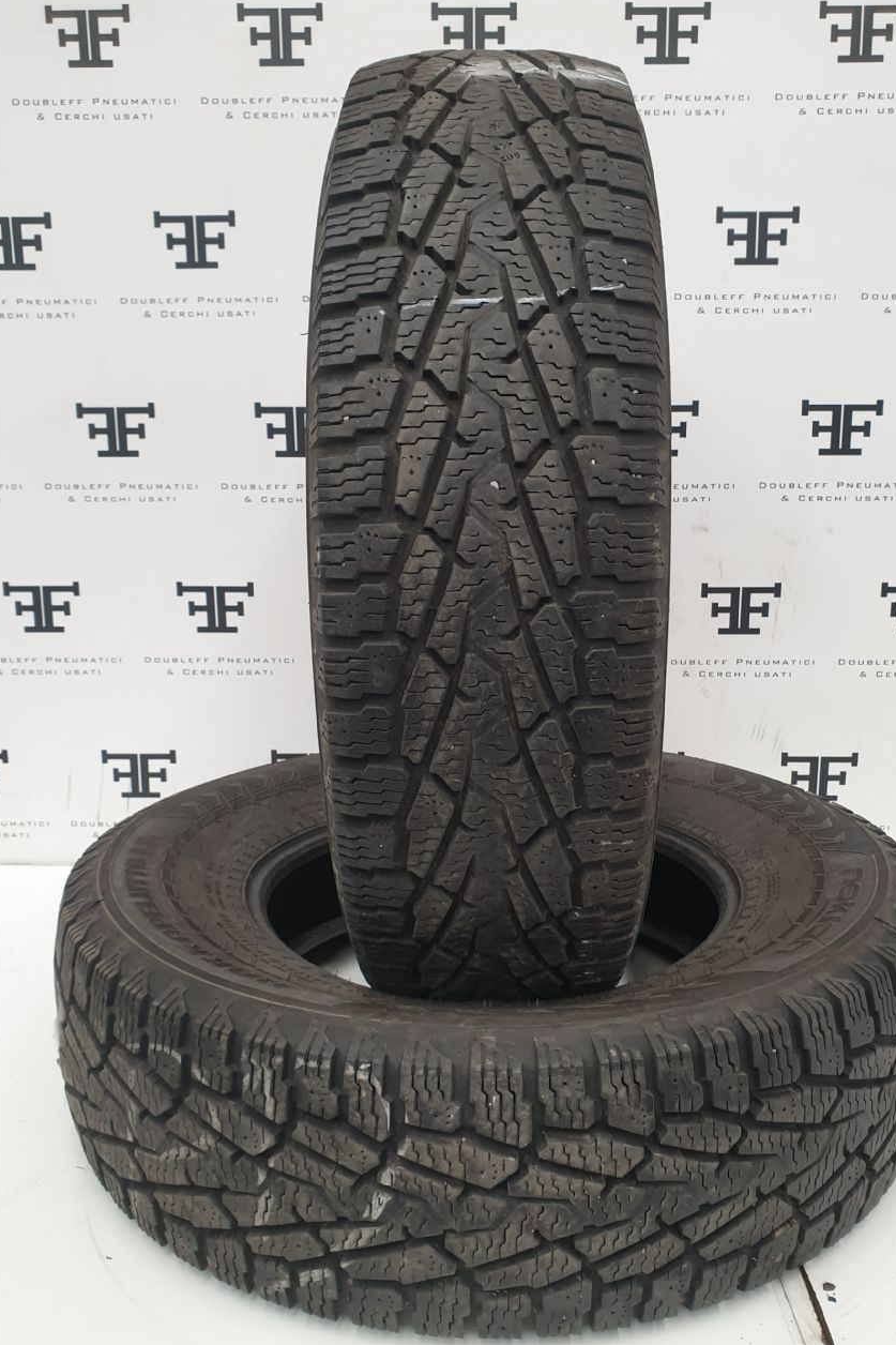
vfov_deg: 65.5
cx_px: 480
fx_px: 1046
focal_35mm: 28
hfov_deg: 46.4
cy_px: 658
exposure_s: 1/50
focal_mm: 4.3
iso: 100
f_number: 2.4
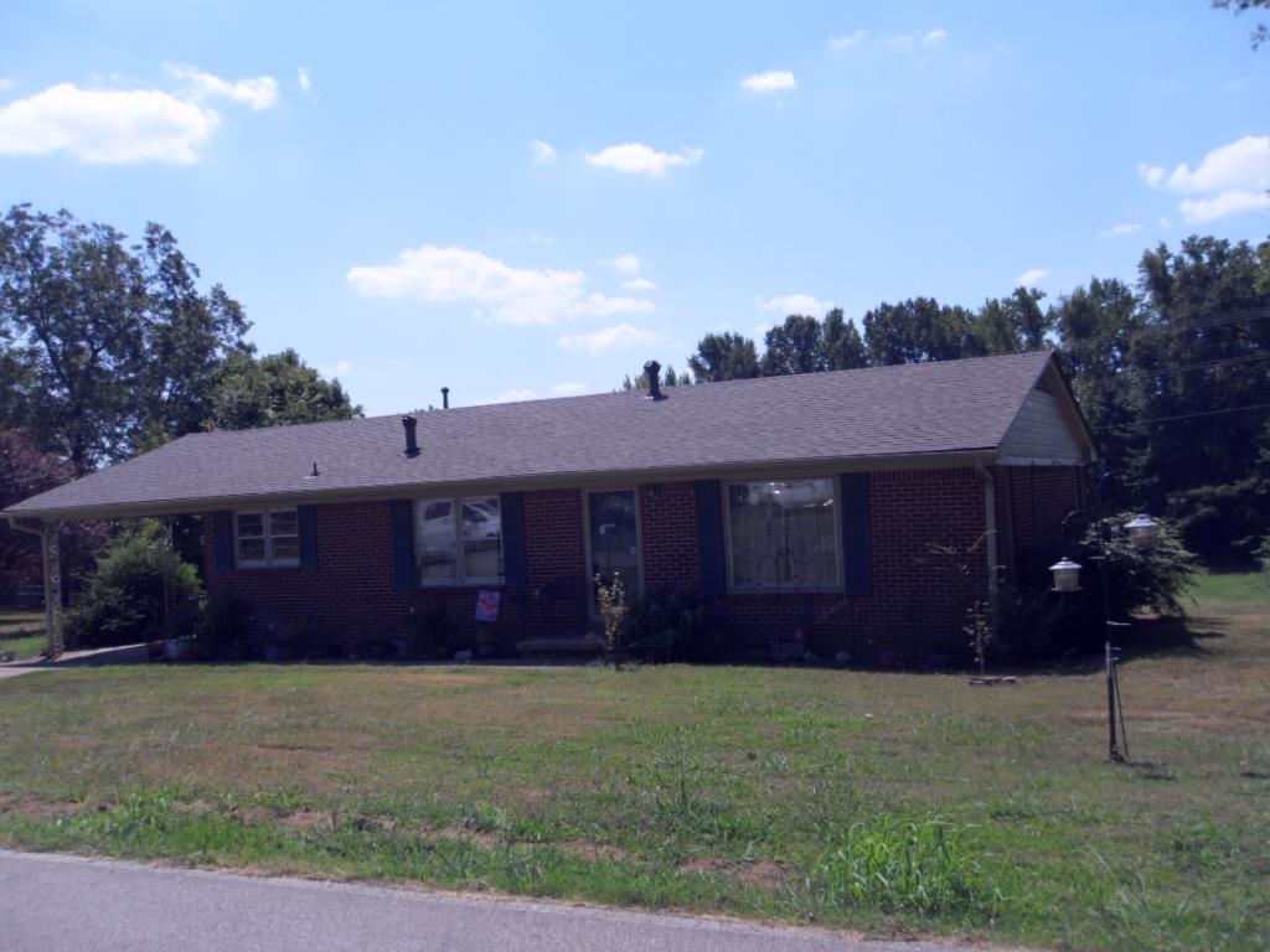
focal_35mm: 35
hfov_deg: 52.6
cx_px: 635
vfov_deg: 40.7
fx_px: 1284
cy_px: 476
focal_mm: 6.3
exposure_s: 1/250
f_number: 8.2
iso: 80
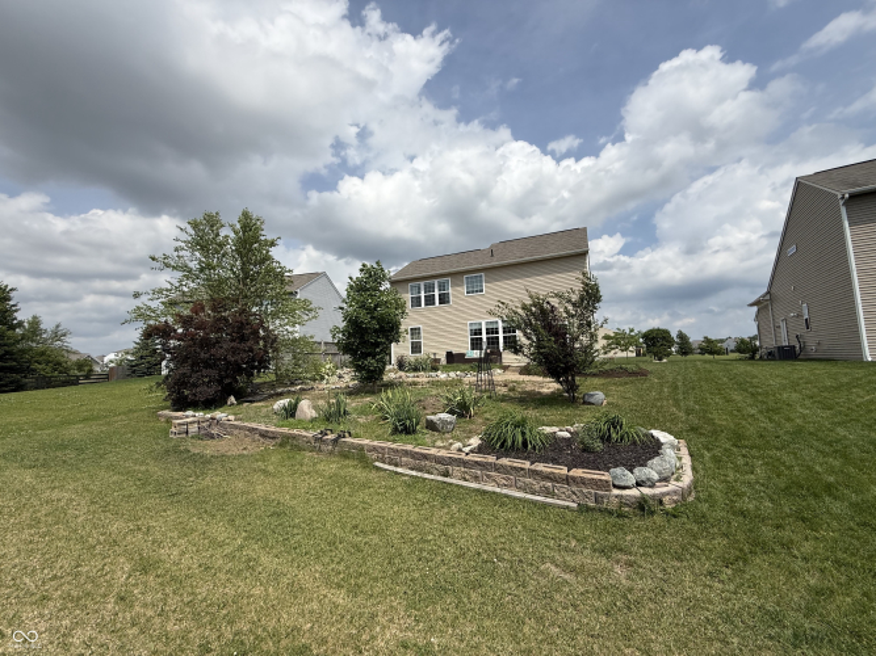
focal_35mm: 14
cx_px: 438
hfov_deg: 102.1
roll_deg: +2.1
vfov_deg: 85.7
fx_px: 354
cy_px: 328
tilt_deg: +5.6
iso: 50
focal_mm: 2.22
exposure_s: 1/3289
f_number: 2.2
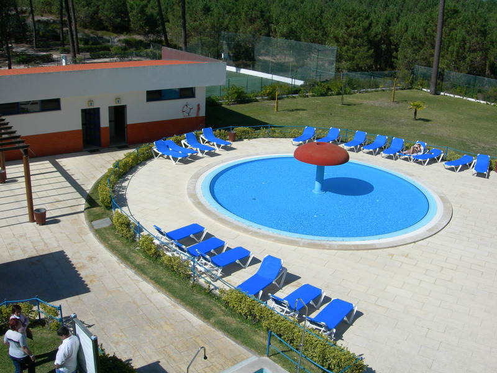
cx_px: 248
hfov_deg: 49.0
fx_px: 546
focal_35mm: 38
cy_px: 186
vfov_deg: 37.7
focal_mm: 7.8
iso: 50
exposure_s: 1/822
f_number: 4.8
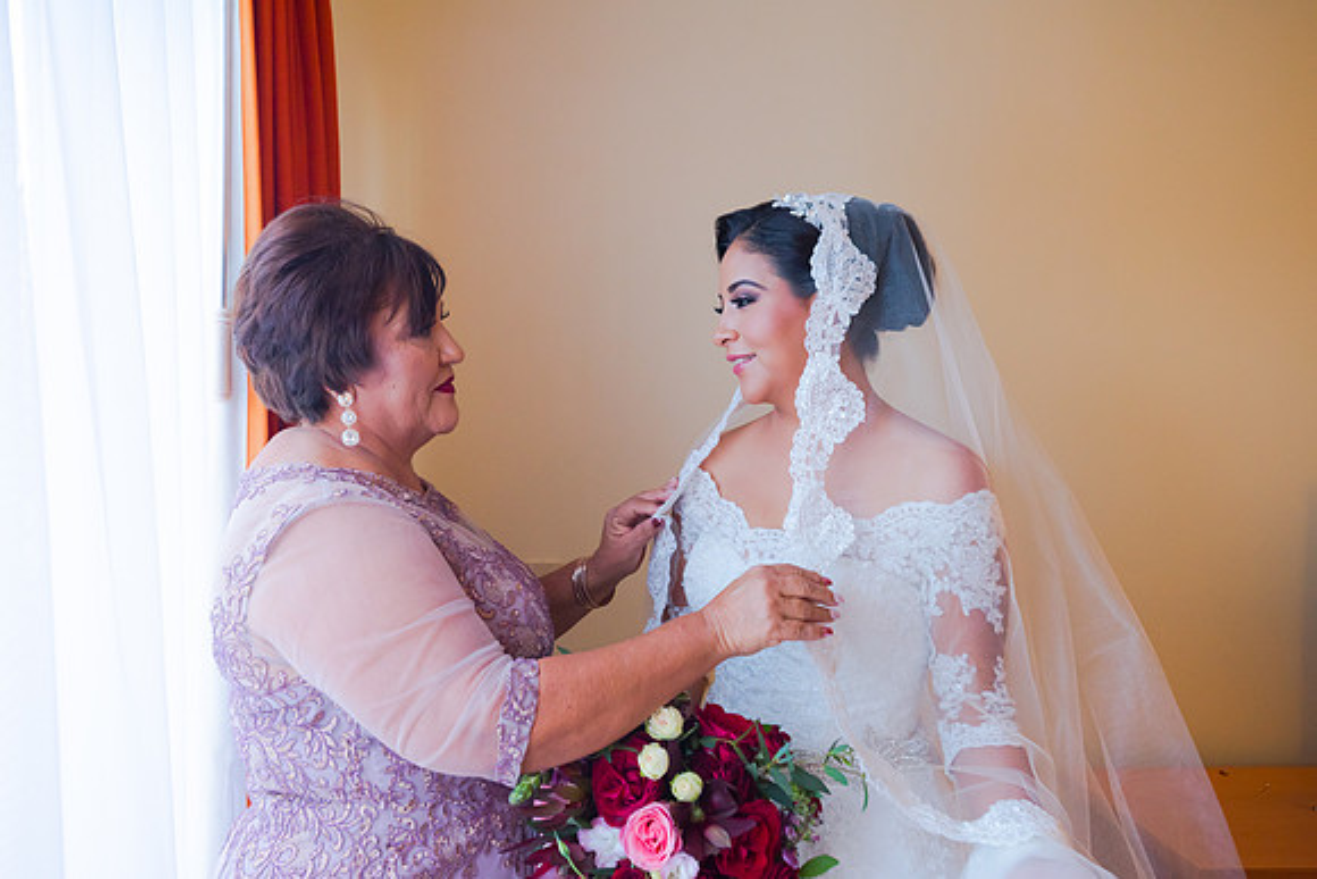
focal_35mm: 35
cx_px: 658
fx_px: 1281
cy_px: 440
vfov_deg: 37.9
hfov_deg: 54.4
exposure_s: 1/160
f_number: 3.5
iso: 1600
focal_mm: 35
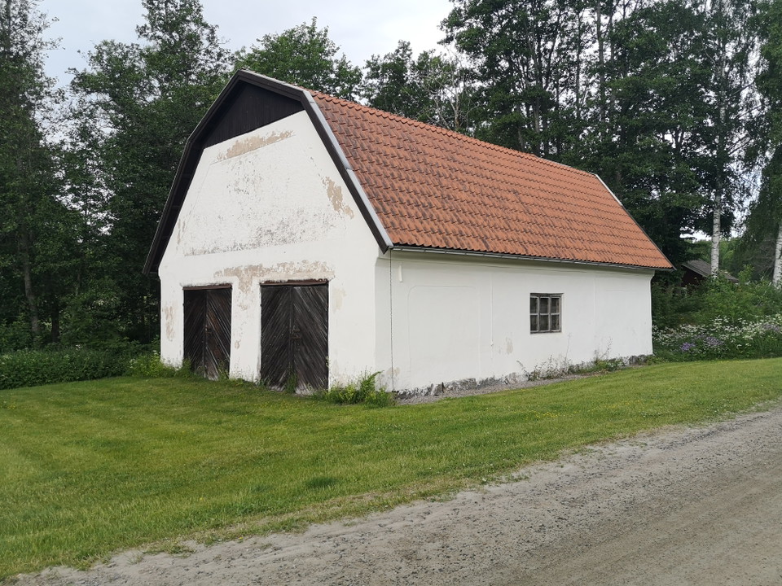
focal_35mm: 27
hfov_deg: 65.3
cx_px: 391
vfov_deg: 51.4
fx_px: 610
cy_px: 293
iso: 50
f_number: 1.8
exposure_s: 1/744
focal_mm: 3.95
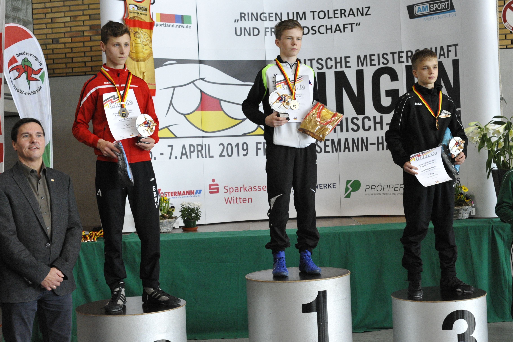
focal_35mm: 50
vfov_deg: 27.0
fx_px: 712
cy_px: 171
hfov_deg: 39.6
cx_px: 256
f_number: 5
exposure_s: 1/500
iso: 5000
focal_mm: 50
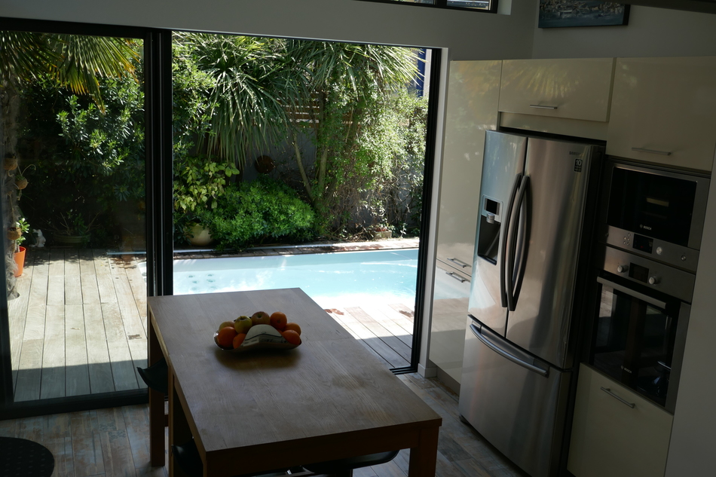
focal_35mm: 35
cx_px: 358
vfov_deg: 37.8
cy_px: 238
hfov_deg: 54.4
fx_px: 696
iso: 125
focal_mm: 12.7
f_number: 3.4
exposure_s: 1/320
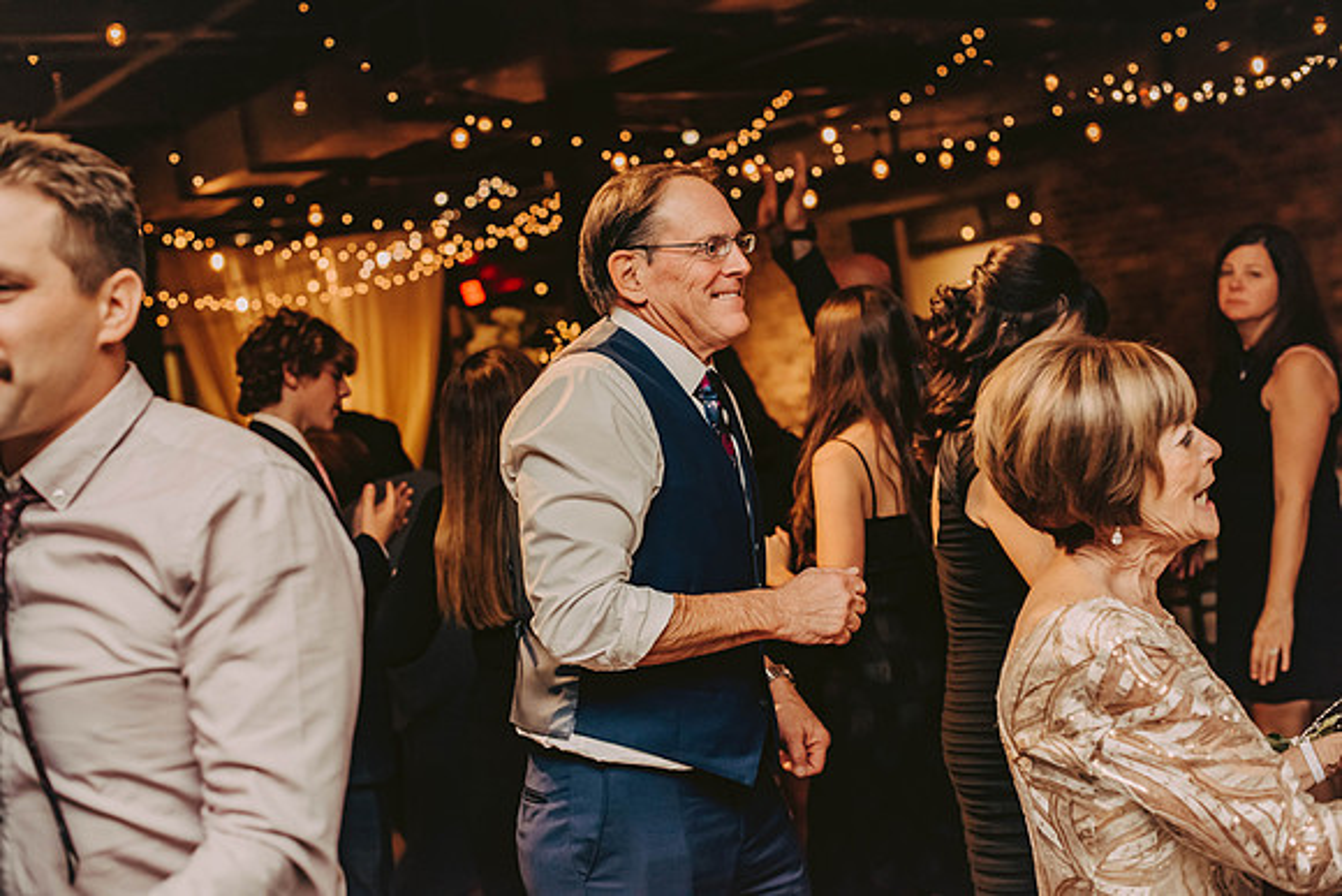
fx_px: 1864
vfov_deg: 27.0
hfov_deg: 39.6
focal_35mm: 50
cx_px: 671
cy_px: 448
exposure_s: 1/200
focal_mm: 50
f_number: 3.2
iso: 2000
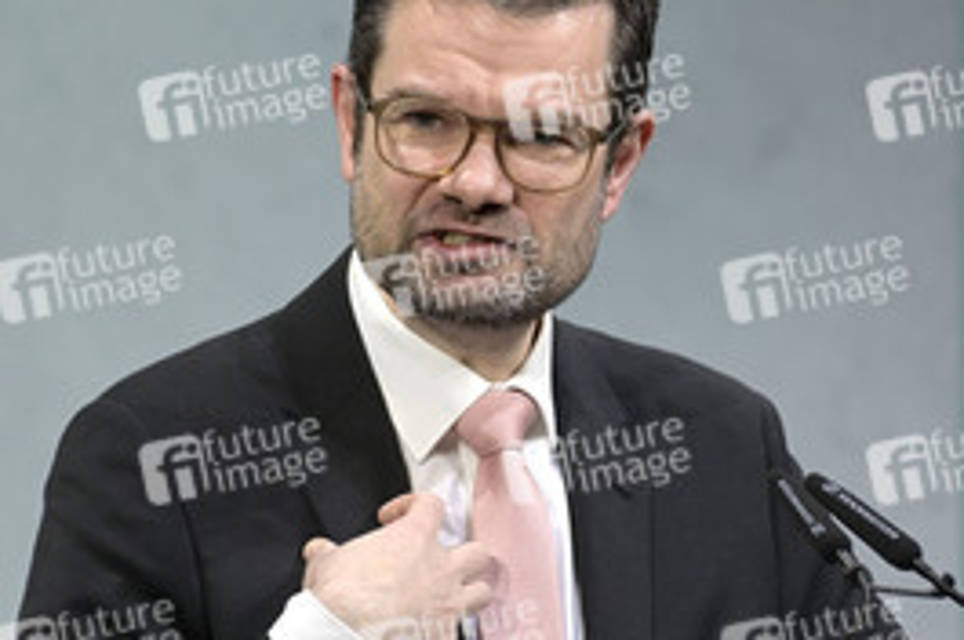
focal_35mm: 851
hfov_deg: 2.4
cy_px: 371
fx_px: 22760
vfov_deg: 1.6
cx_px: 500
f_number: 5.6
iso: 2500
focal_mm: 500
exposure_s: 1/640
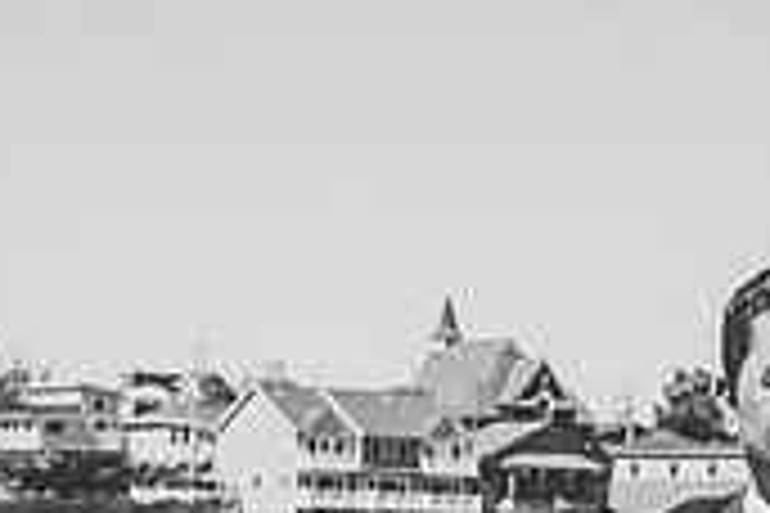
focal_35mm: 170
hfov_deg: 12.0
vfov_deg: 8.0
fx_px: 3636
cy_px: 583
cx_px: 702
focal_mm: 50
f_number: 7.1
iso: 125
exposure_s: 1/500
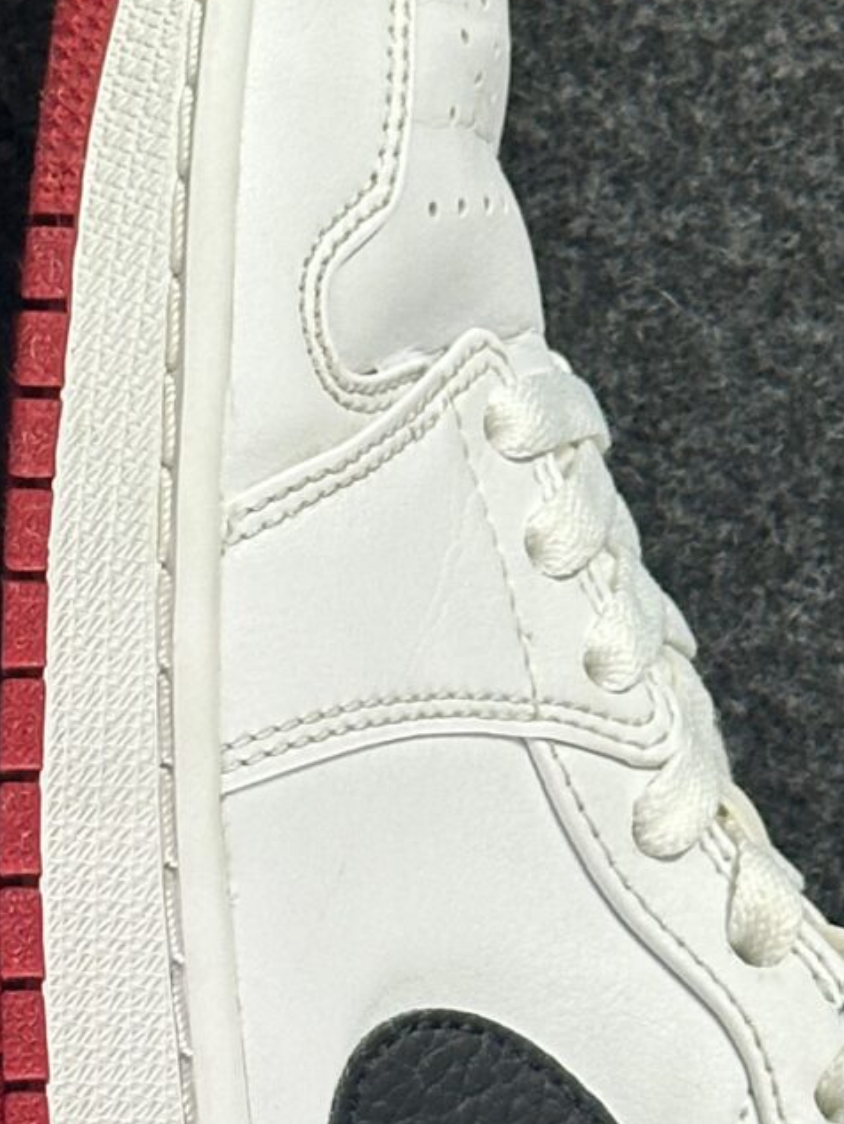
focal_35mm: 194
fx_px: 6305
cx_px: -9
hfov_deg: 7.6
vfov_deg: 10.1
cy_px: 998
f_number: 1.78
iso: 160
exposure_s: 1/50
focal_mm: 6.86
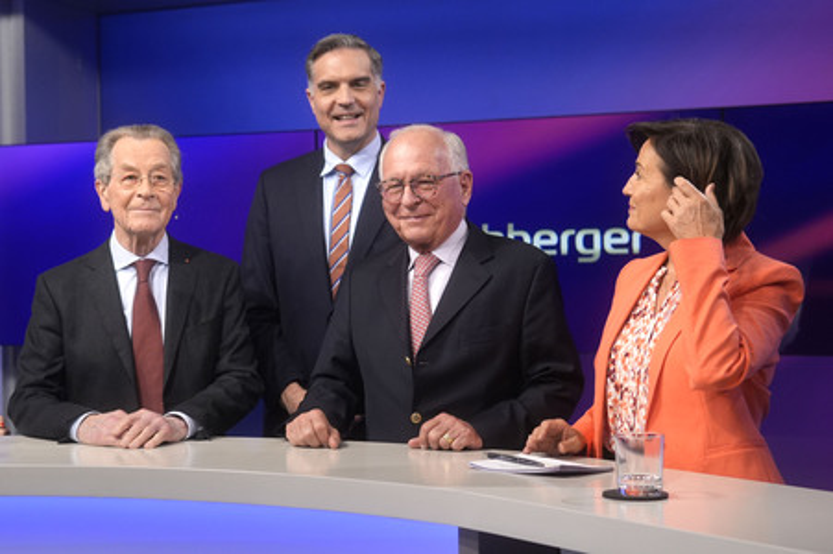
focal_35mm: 45
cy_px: 277
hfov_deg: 43.6
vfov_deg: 29.8
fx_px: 1040
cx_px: 416
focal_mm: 30
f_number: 2.2
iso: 640
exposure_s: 1/250
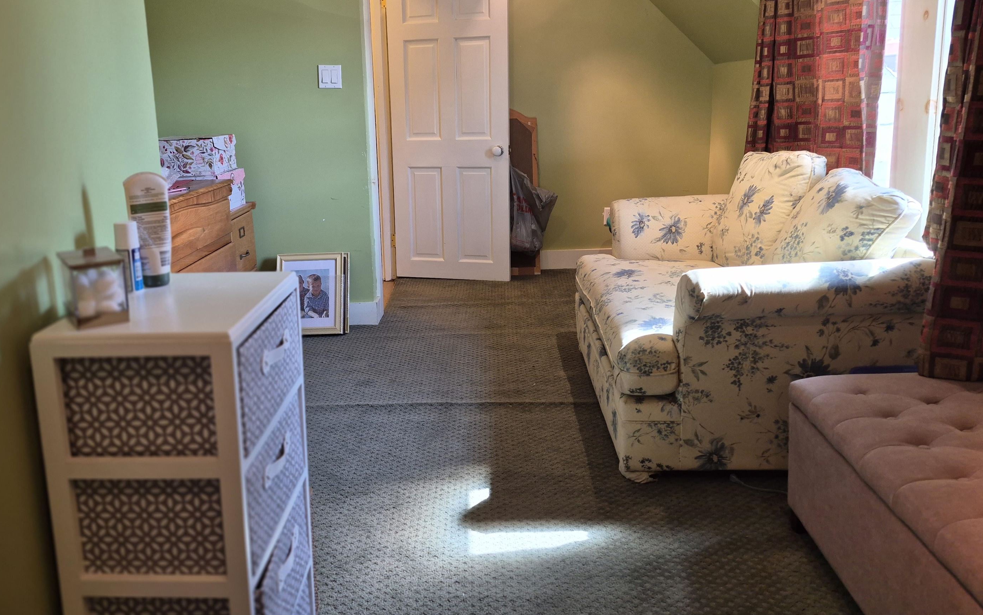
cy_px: 243
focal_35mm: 27
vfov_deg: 45.8
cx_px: 450
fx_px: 723
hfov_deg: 68.3
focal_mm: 5.4
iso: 200
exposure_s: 1/120
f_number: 1.8
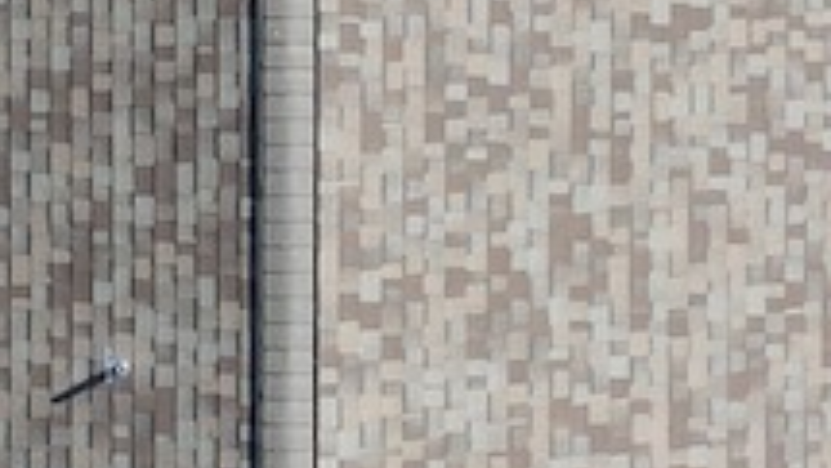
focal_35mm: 156
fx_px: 3438
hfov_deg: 13.7
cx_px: 216
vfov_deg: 7.8
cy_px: 108
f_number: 2.8
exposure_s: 1/350
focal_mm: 4.5
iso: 100
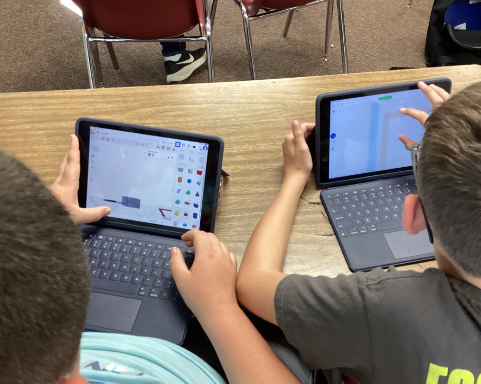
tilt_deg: -47.6
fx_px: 470
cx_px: 248
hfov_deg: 54.2
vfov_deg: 44.5
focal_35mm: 33
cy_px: 189
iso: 200
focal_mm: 3.3
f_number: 2.4
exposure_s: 1/60
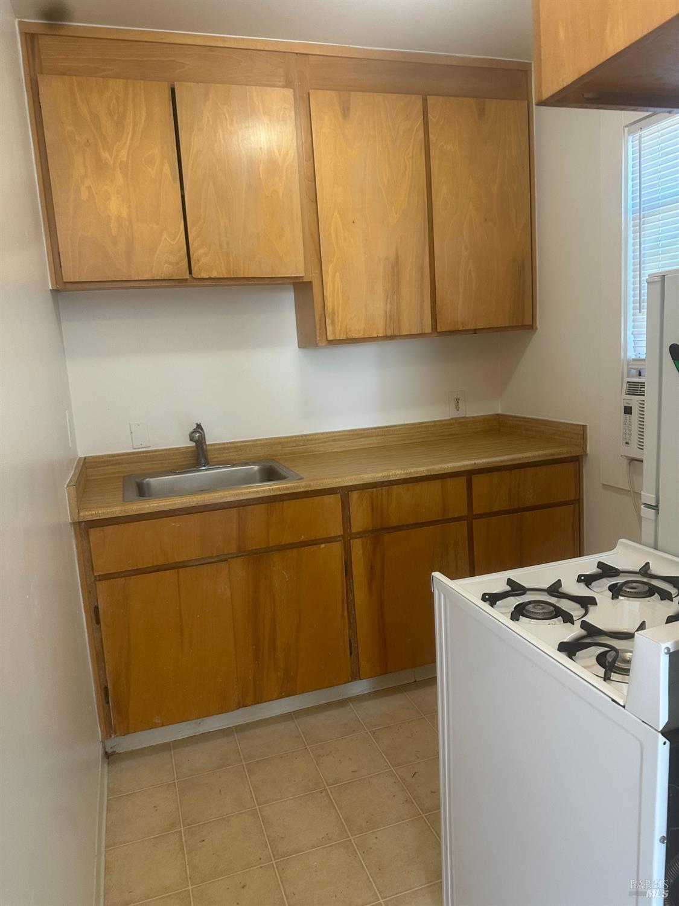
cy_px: 453
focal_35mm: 24
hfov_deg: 56.8
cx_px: 340
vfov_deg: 71.6
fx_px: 628
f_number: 1.78
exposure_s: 1/60
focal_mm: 6.86
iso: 160
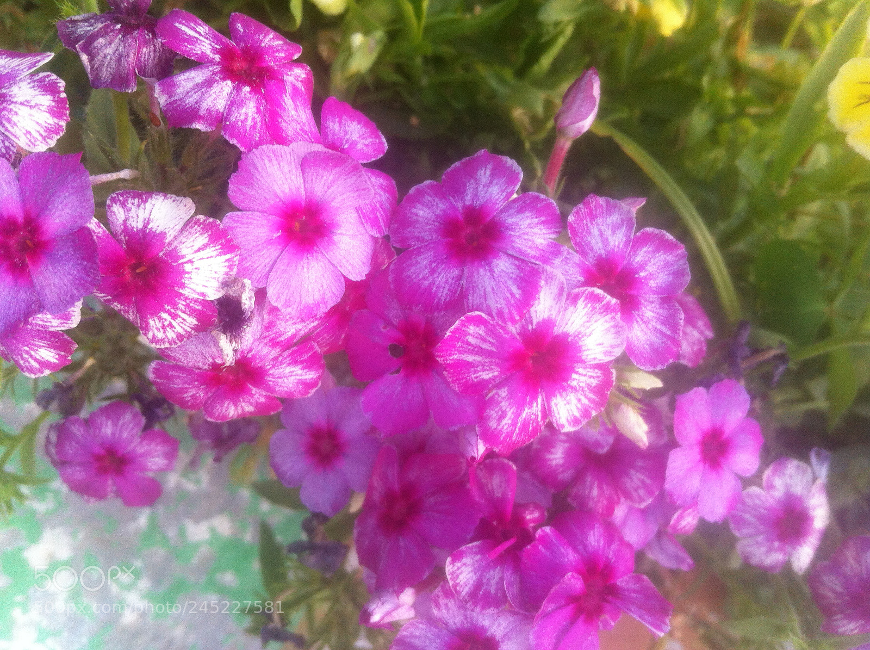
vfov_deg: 40.6
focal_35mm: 35
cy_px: 325
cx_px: 435
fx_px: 878
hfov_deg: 52.7
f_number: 2.8
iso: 100
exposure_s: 1/120
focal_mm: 3.85
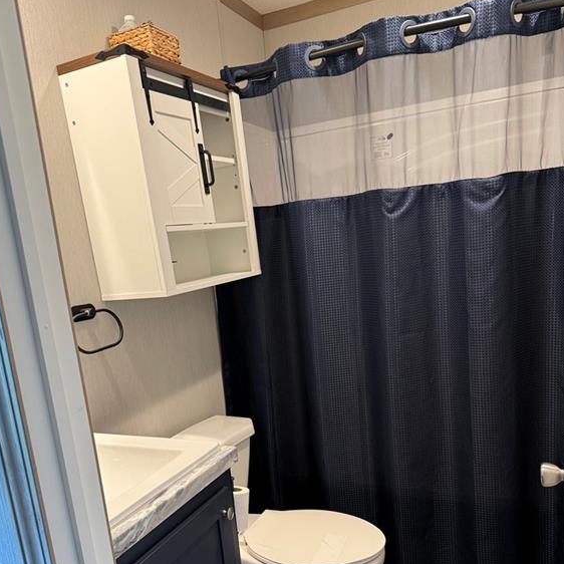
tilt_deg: -12.6
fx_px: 535
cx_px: 281
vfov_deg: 54.5
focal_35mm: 29
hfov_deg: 55.6
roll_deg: +5.3
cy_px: 375
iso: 160
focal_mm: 6.76
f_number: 1.78
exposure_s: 1/60
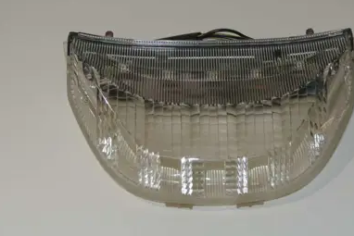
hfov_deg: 29.1
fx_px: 679
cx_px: 216
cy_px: 126
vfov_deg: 19.7
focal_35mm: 69
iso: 200
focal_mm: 18.2
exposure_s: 1/60
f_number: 4.5
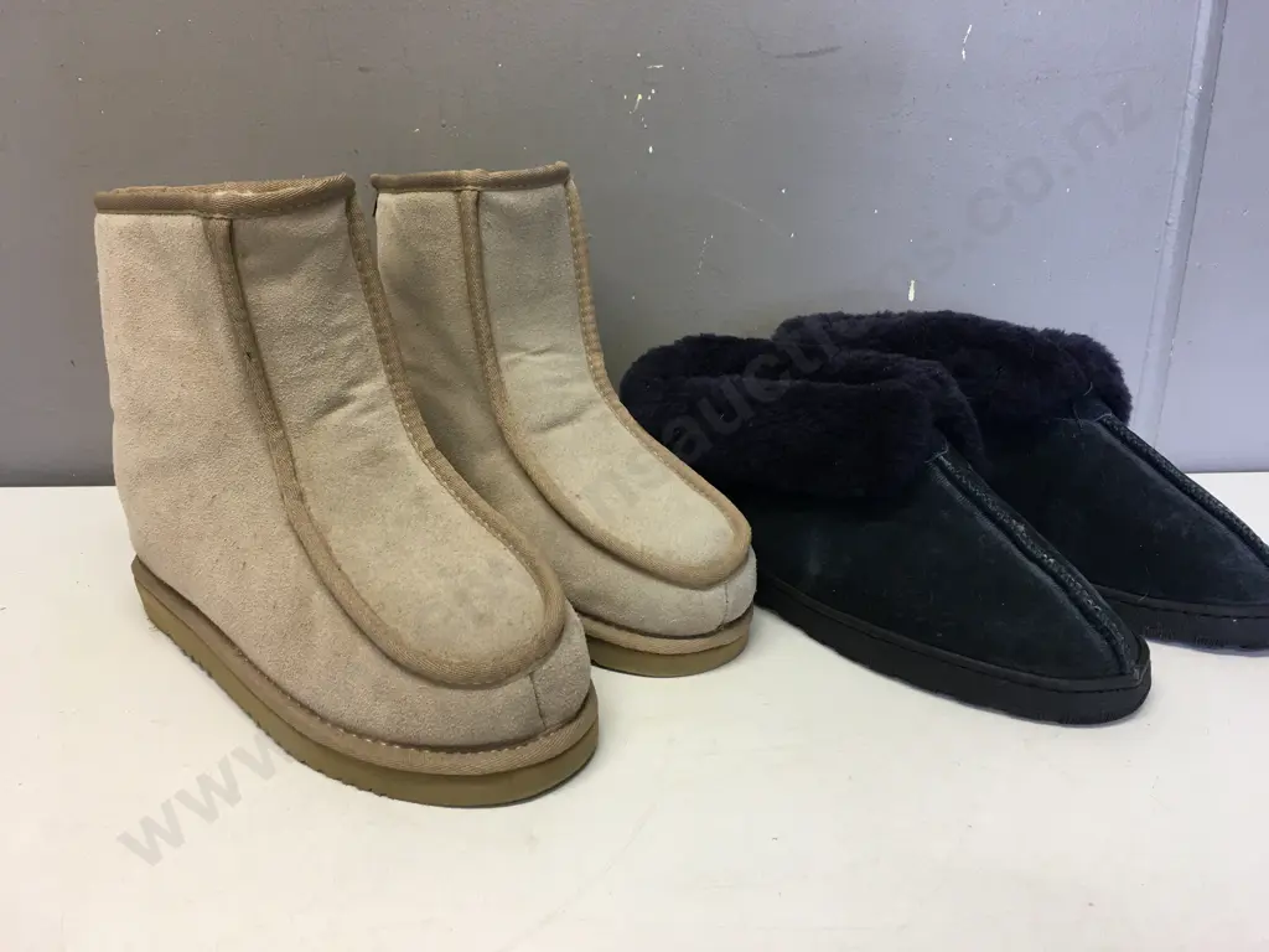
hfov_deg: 61.7
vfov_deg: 48.2
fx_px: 1063
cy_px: 476
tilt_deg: -17.2
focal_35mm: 29
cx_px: 634
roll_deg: -0.9
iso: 40
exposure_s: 1/33
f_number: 2.2
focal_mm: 4.15
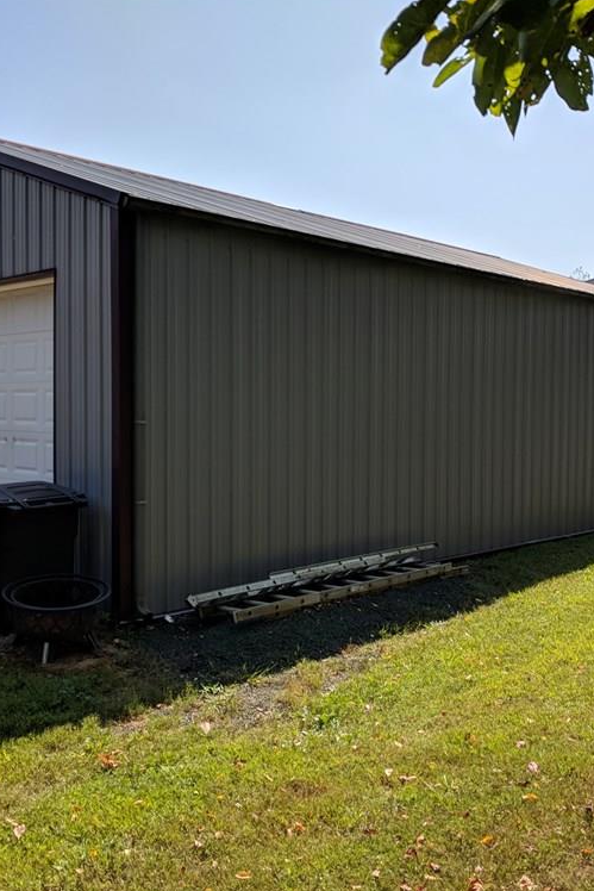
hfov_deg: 35.9
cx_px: 350
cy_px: 449
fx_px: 915
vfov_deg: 51.9
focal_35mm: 37
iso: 51
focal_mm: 4.67
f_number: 2
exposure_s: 1/3106
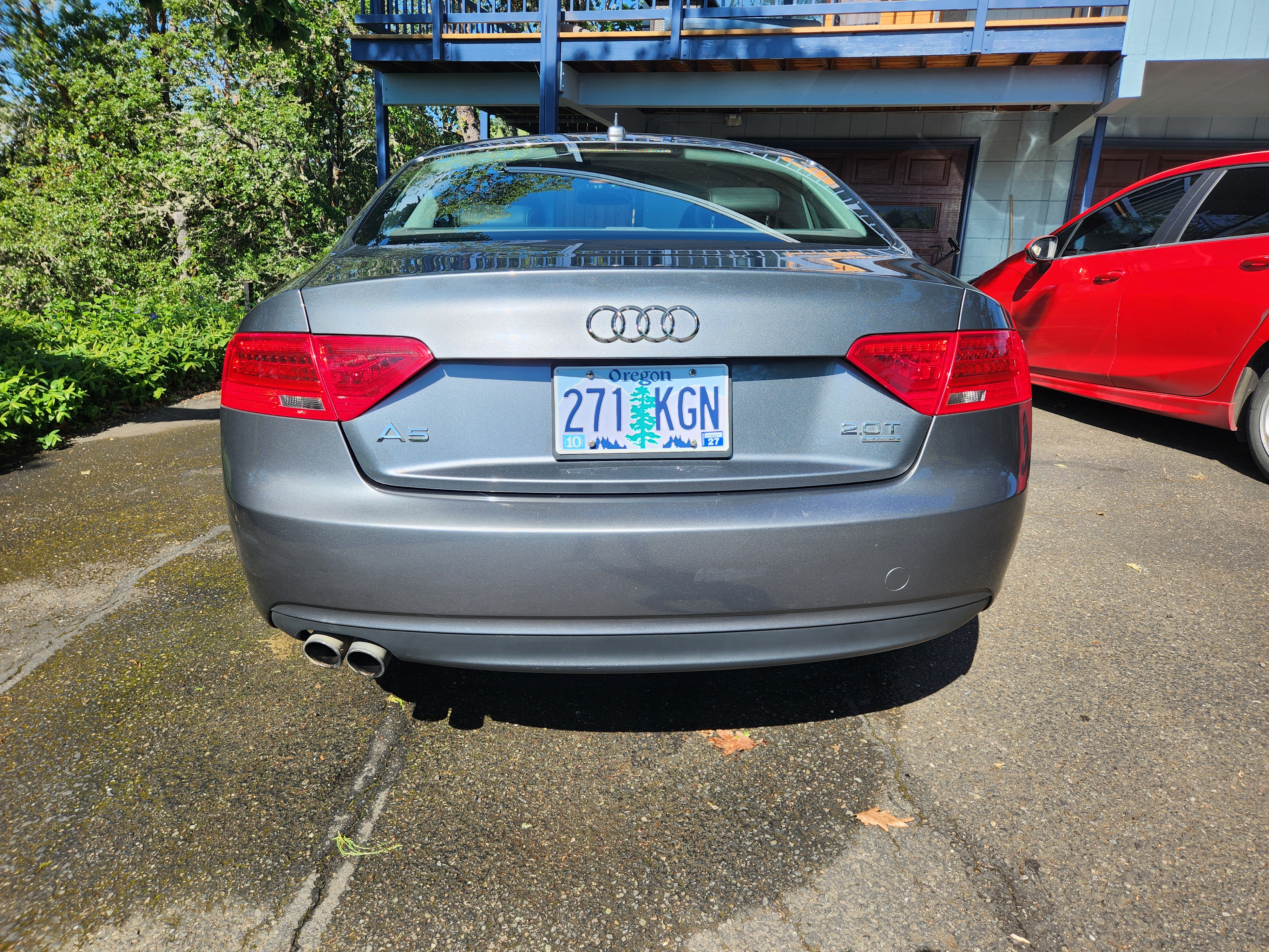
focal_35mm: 23
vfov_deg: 58.9
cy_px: 476
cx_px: 634
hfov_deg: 73.9
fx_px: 843
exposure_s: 1/1024
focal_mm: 5.4
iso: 20
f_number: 1.8
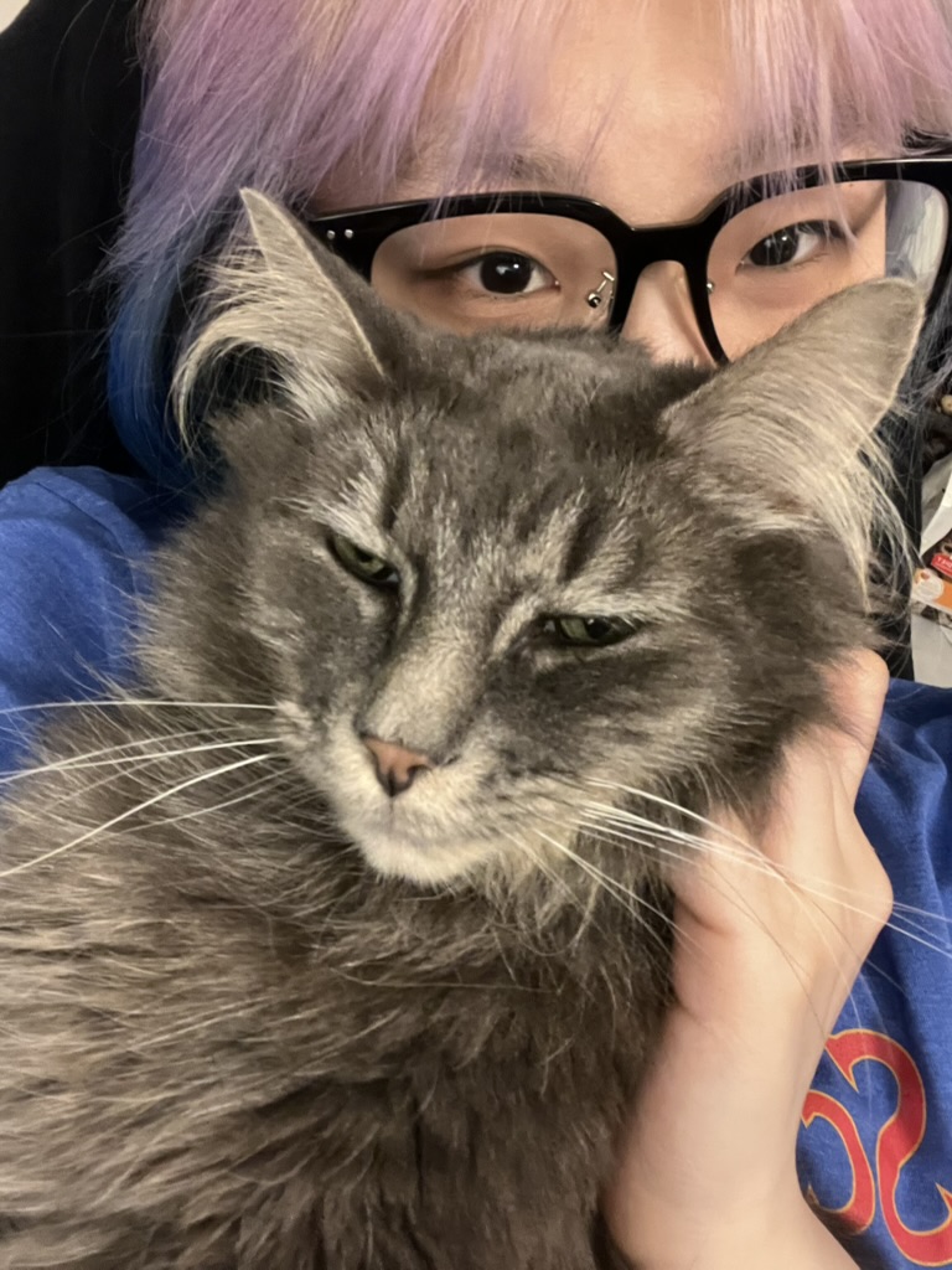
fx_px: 1100
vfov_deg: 60.0
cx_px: 476
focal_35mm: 30
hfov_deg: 46.8
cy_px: 635
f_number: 2.2
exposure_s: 1/24
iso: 640
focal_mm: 2.71
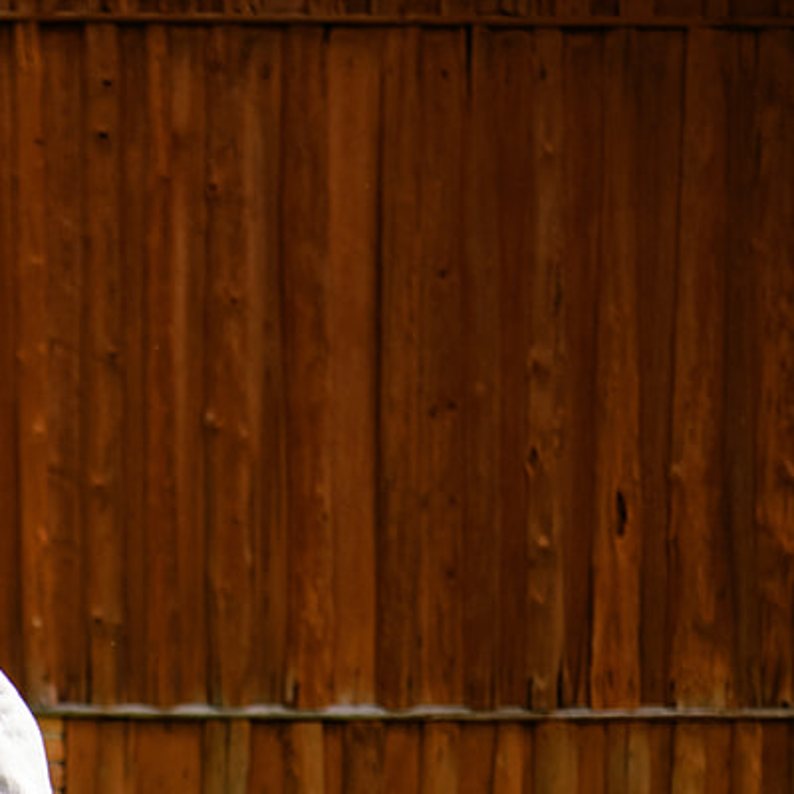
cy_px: 916
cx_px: -143
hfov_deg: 14.2
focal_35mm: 119
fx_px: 3088
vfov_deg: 14.3
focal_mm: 23
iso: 200
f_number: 1.4
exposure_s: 1/4000
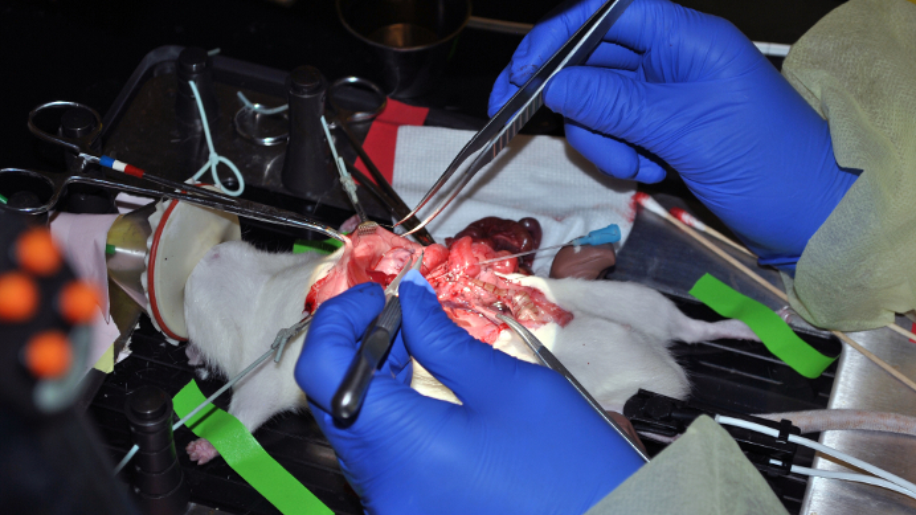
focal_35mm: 88
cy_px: 258
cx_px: 461
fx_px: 2126
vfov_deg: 13.8
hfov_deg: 24.3
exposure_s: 1/125
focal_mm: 55
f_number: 5.6
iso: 100
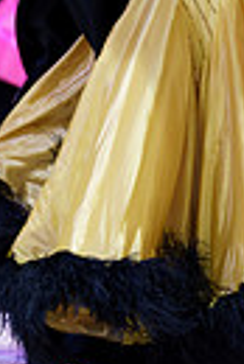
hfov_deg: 2.4
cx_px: 269
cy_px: -202
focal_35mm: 571
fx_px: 5789
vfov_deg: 3.6
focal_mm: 165
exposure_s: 1/250
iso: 2500
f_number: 2.8
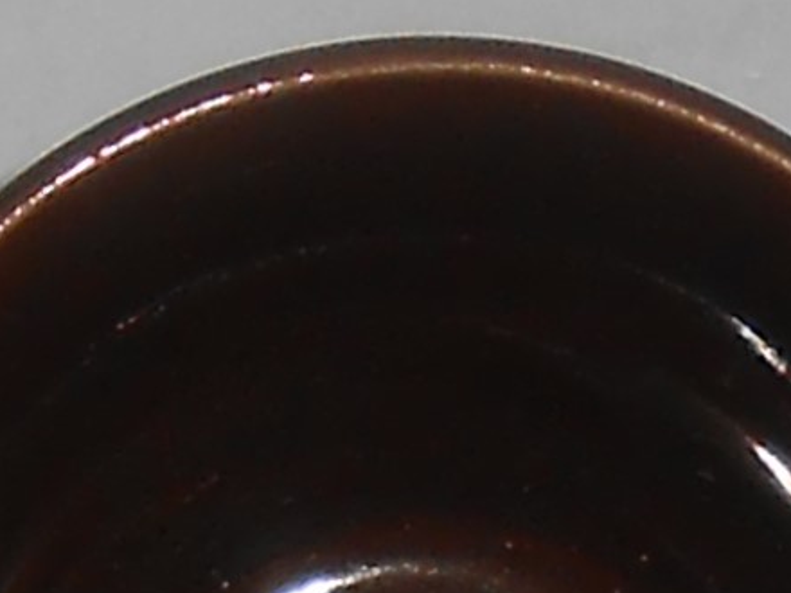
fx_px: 1691
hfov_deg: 25.9
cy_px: 728
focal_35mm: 74
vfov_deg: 18.7
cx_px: 634
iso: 80
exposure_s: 1/25
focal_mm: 4.6
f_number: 3.5
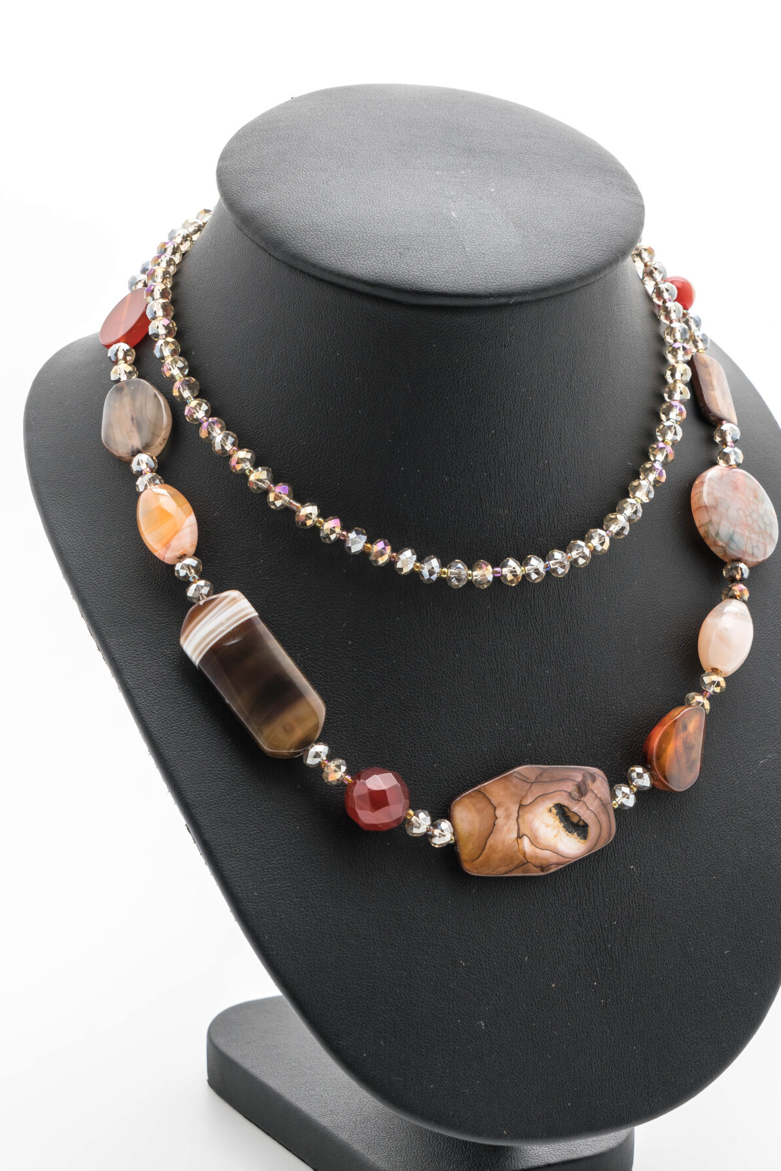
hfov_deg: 13.6
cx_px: 429
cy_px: 626
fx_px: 3284
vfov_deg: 20.2
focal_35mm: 101
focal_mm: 70
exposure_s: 1/100
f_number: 11
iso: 100
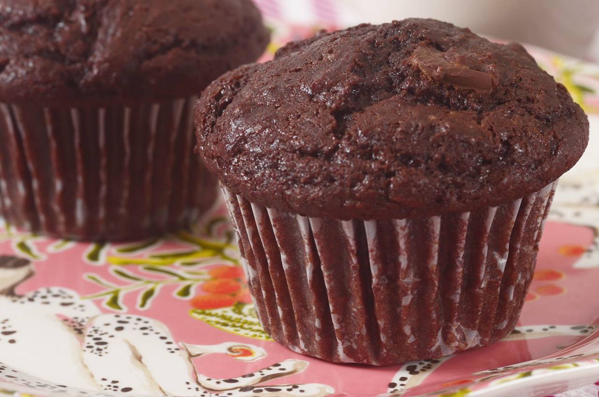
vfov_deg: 8.7
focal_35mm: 158
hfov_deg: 13.1
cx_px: 300
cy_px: 198
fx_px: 2615
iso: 100
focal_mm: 105
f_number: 8
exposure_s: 1/30
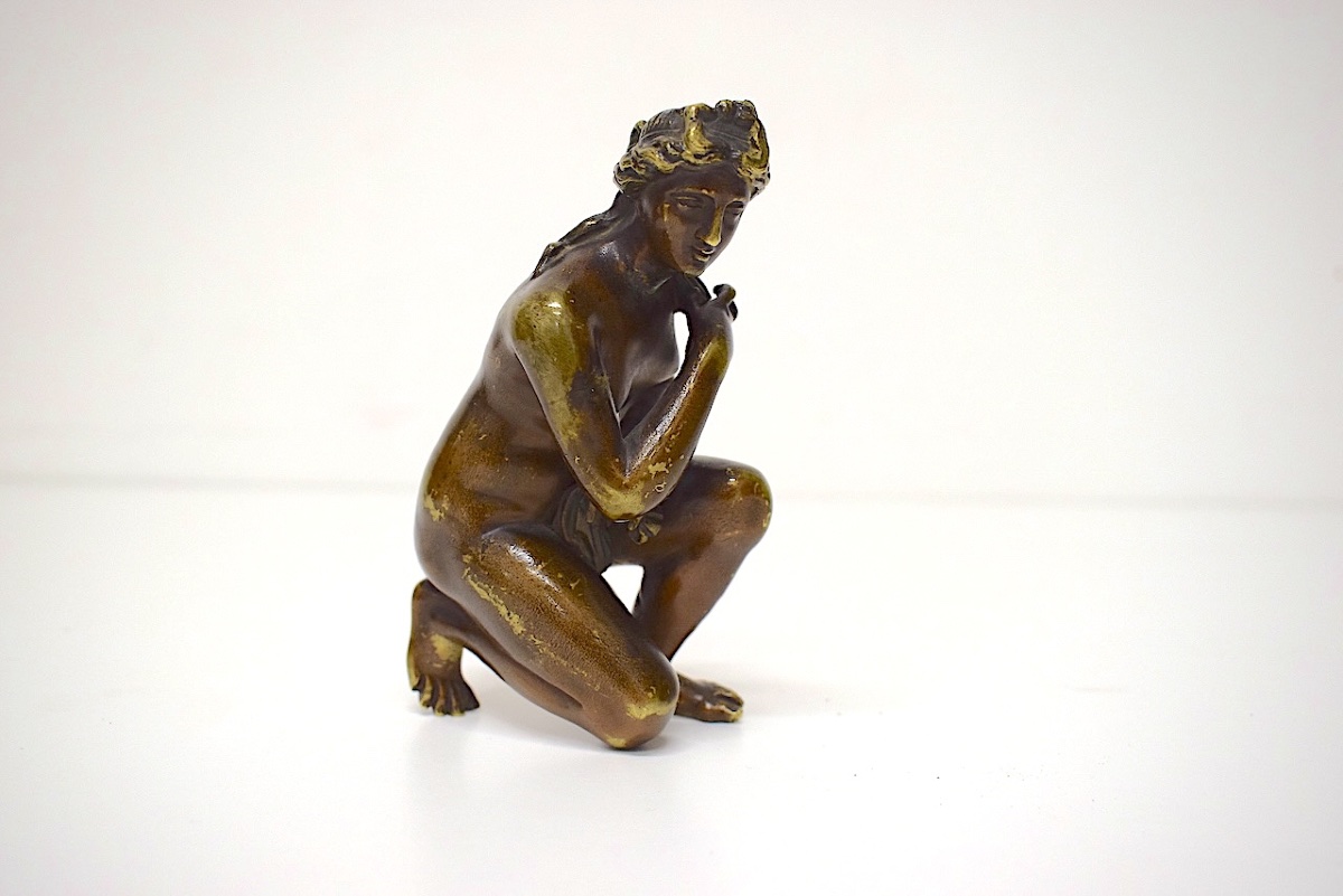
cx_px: 672
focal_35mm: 36
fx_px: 1343
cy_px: 448
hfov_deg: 53.1
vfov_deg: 36.9
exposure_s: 1/125
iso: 800
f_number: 5.6
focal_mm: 24
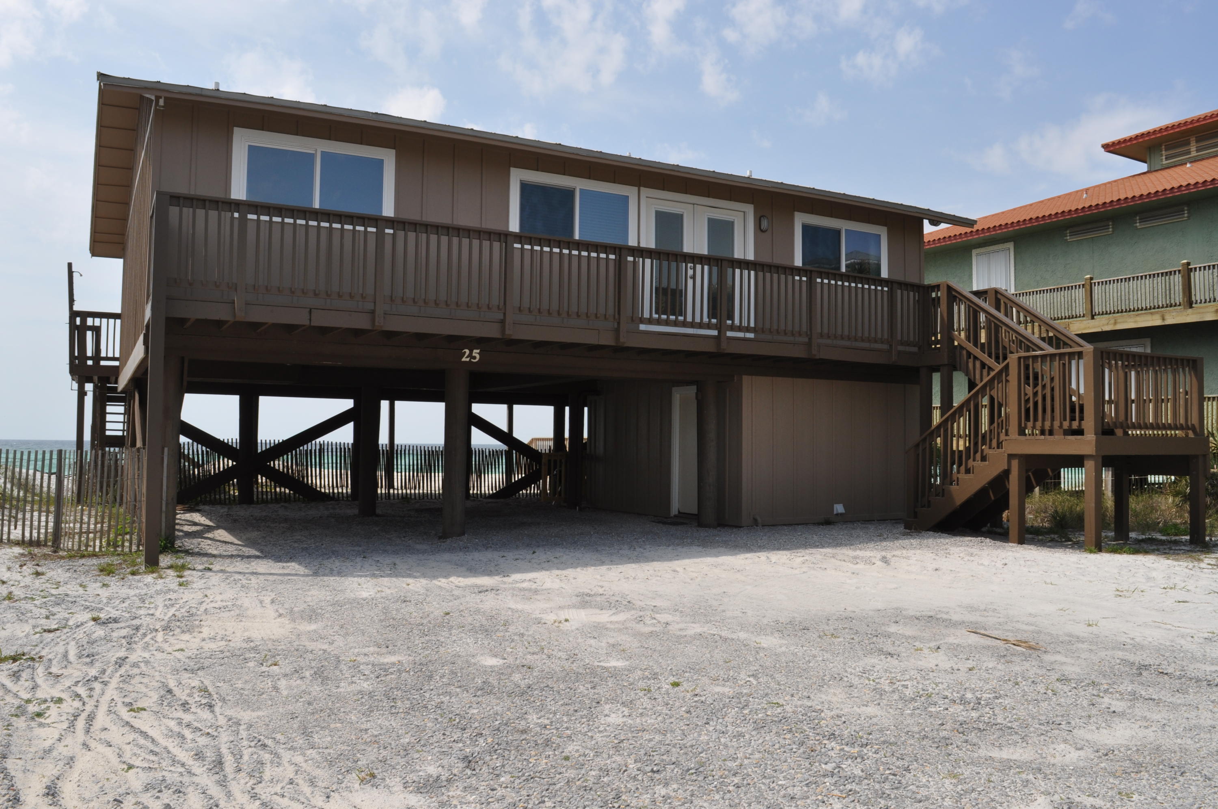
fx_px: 1014
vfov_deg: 43.5
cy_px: 404
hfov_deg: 62.0
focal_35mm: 30
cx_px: 609
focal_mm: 20
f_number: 13
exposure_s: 1/200
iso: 200
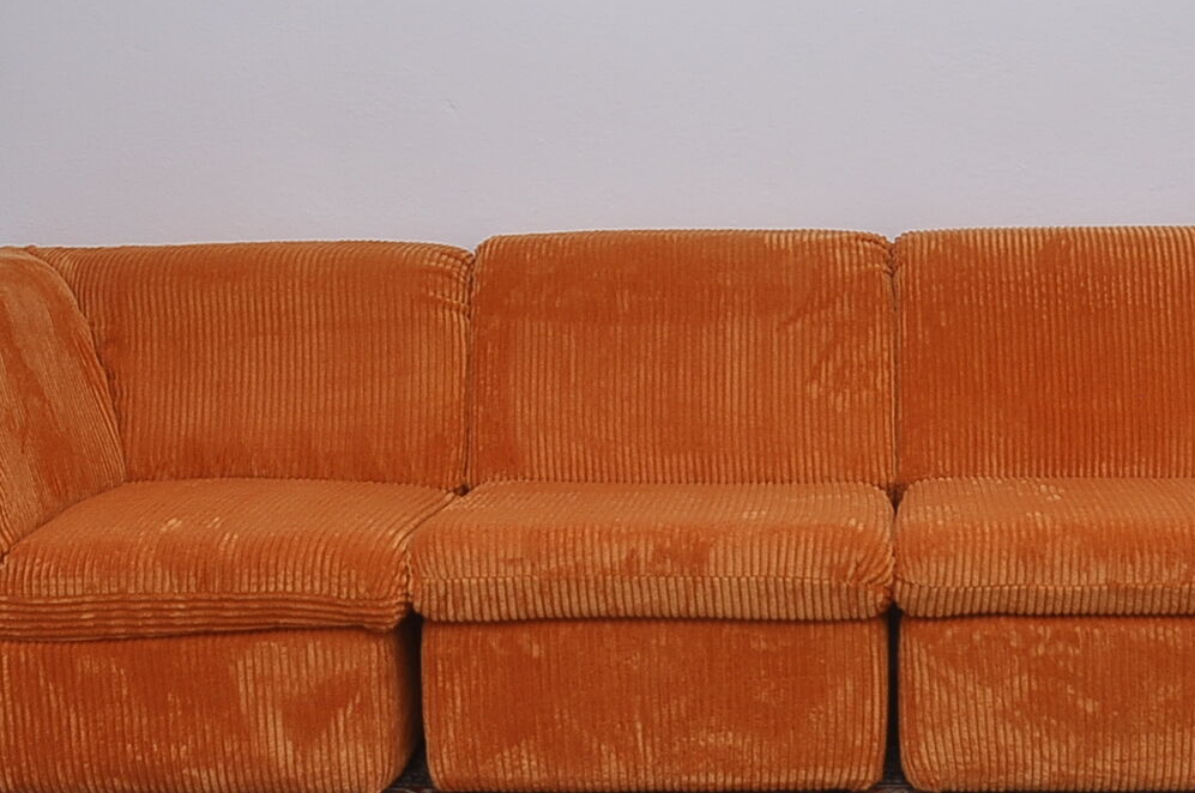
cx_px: 805
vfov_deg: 19.1
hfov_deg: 28.3
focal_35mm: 71
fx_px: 2354
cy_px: 302
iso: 280
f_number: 5
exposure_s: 1/125
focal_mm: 22
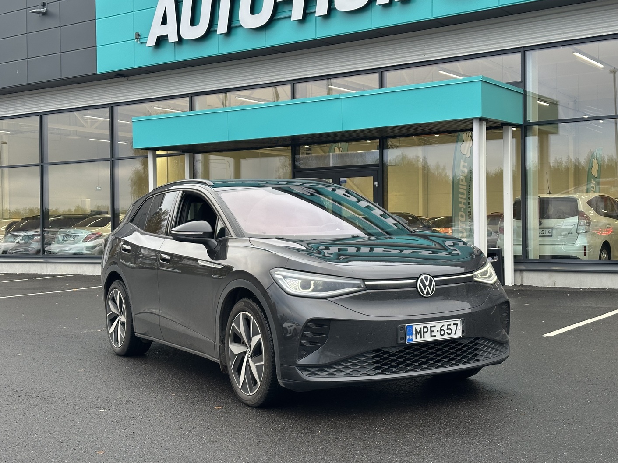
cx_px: 308
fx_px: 875
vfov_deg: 29.7
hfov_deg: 38.9
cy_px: 232
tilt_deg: +0.5
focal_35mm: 49
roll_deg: +0.7
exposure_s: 1/121
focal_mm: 6.86
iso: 80
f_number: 1.78
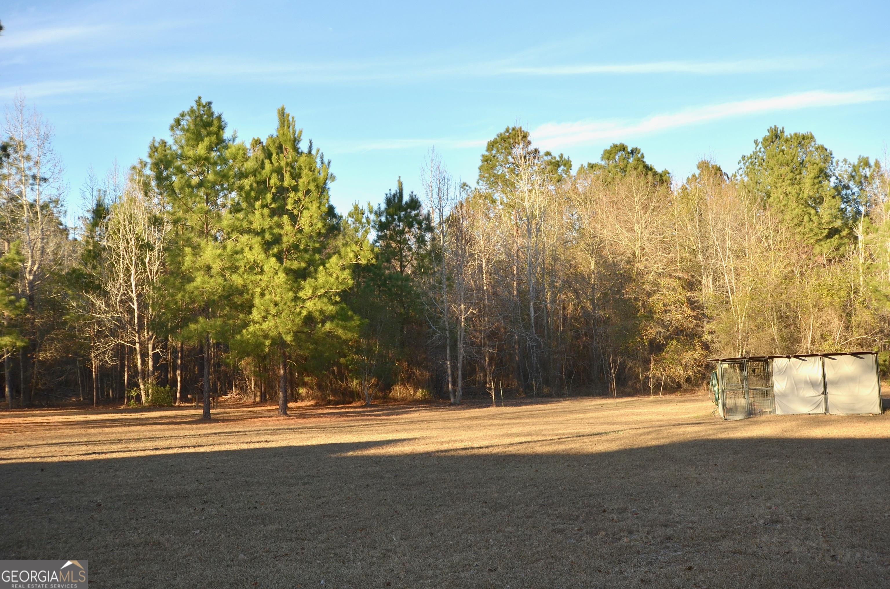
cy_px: 294
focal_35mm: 36
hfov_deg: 53.2
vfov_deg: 36.7
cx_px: 445
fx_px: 888
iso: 200
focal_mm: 24
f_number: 9
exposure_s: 1/200
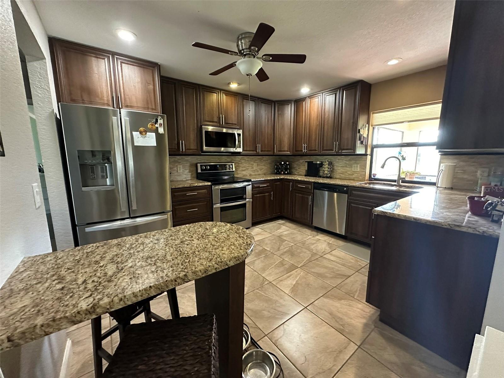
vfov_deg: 85.7
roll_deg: +0.5
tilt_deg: -8.9
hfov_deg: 102.1
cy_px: 189
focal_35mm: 14
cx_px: 252
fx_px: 204
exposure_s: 1/60
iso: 800
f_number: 2.2
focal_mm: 2.22
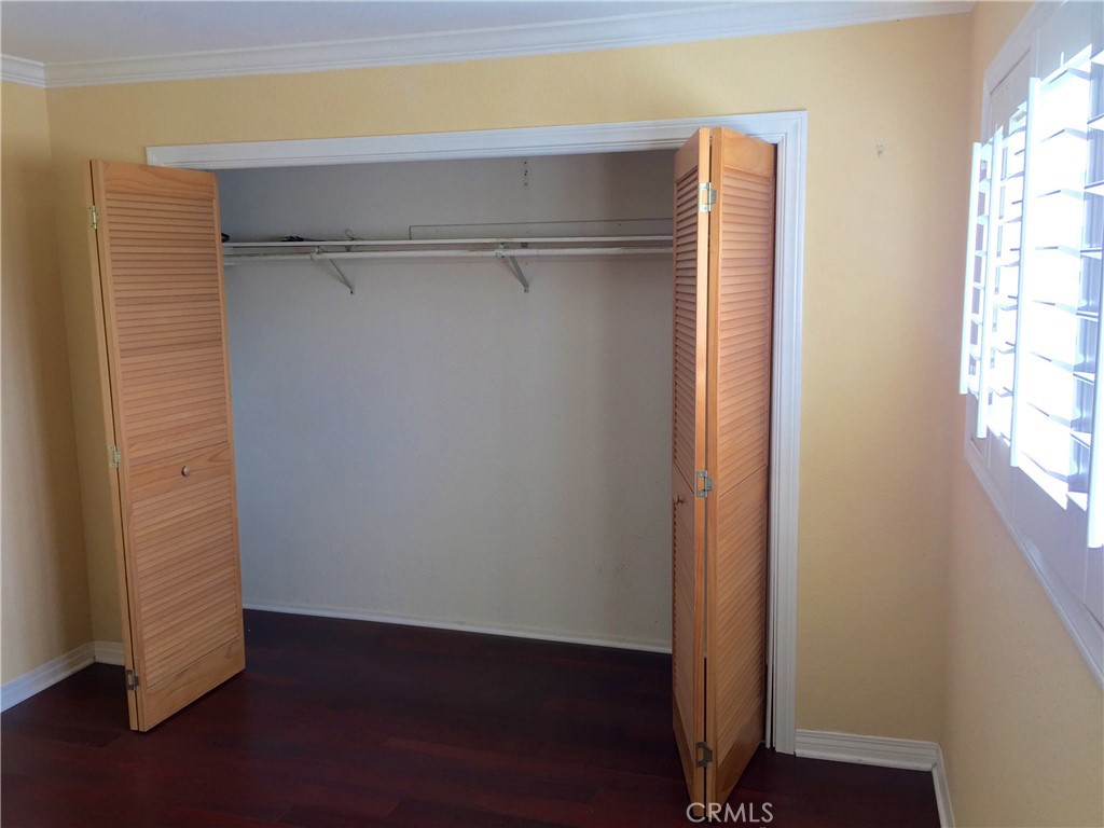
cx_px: 552
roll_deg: +0.8
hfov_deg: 61.7
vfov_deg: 48.2
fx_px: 925
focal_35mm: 29
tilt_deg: -6.7
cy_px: 414
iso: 32
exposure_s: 1/40
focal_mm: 4.15
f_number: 2.2
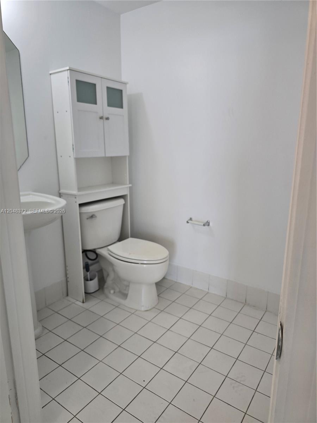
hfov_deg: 58.9
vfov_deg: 73.9
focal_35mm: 23
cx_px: 158
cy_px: 212
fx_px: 281
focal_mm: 6.3
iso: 100
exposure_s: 1/120
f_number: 1.7
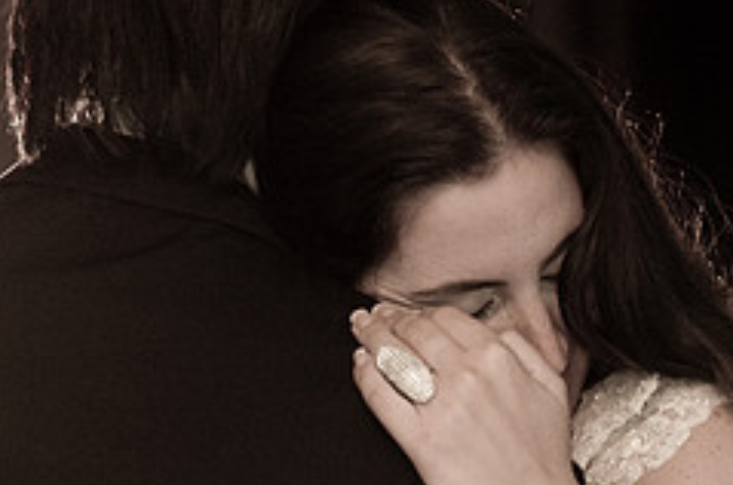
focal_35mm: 372
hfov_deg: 5.6
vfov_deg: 3.7
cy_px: 505
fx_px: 7554
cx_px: 163
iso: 500
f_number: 2.8
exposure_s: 1/60
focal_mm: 102
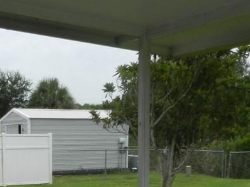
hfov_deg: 29.3
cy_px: 214
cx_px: 60
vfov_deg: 21.3
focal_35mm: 65
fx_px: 469
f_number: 3.5
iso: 160
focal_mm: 4.5
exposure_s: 1/1000
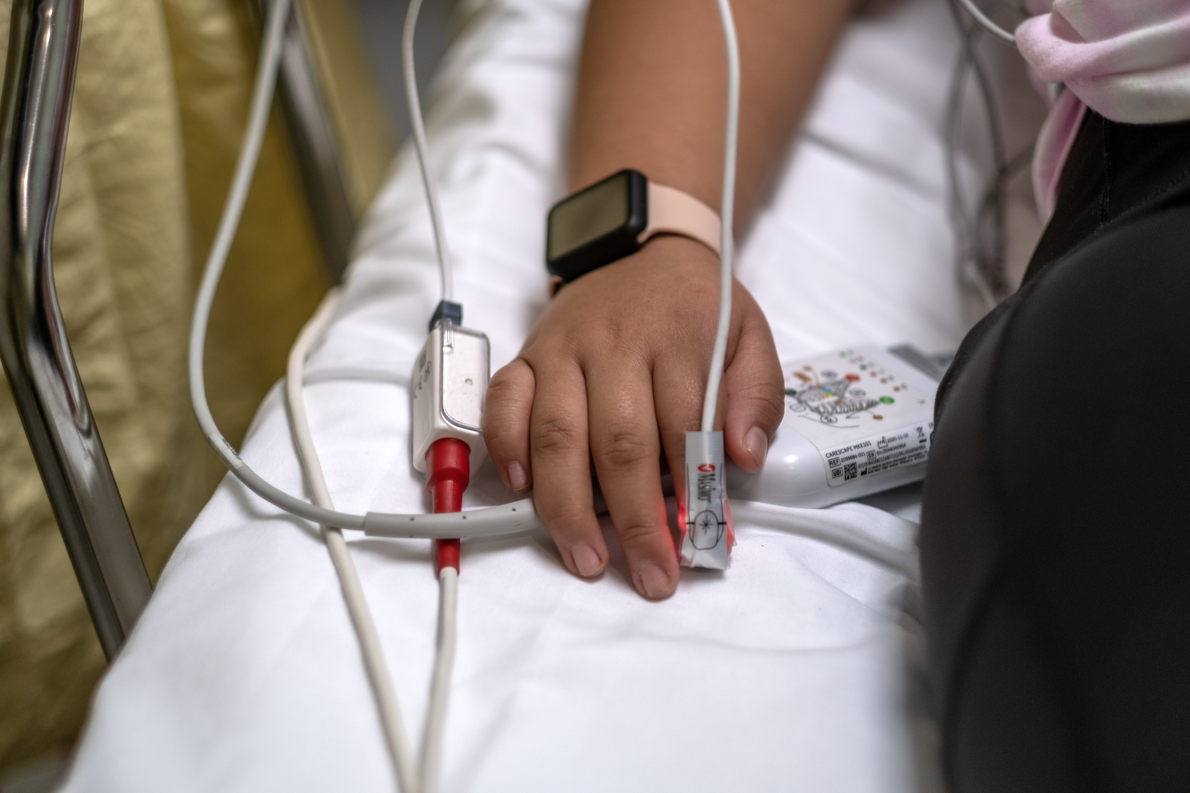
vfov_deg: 16.3
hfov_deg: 24.2
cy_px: 396
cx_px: 595
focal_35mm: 84
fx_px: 2776
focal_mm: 56
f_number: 1.2
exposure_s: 1/280
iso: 160
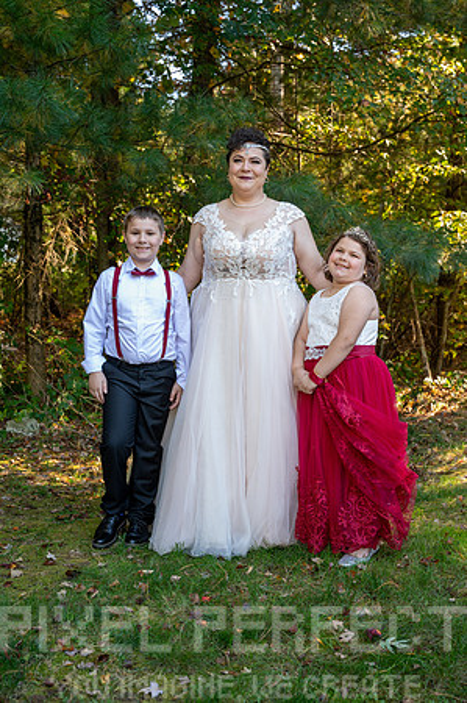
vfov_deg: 44.5
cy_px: 352
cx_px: 234
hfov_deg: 30.4
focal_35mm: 44
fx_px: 858
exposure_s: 1/200
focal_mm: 44
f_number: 4.5
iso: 900
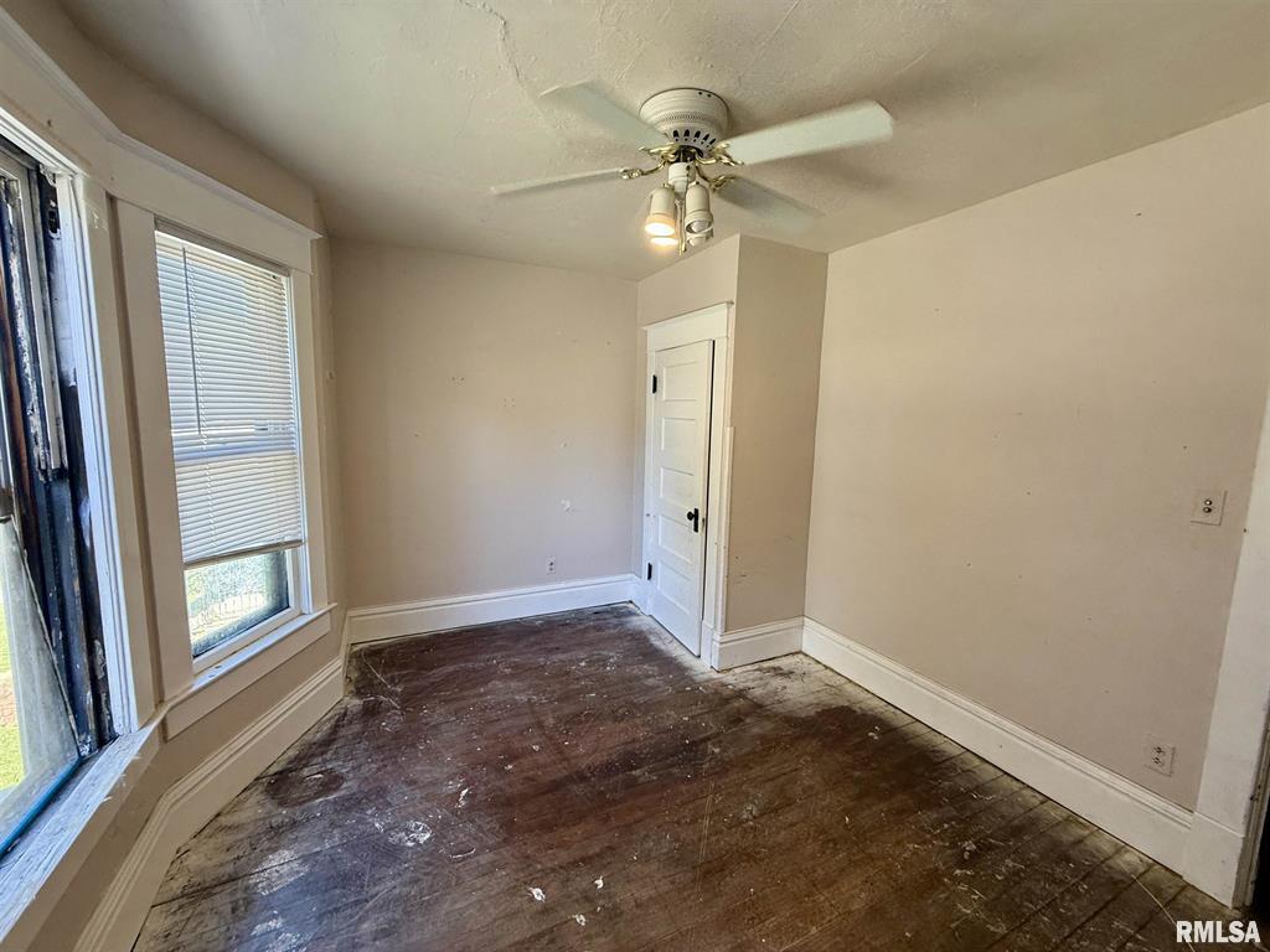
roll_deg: -1.0
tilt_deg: -6.9
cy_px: 476
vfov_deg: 85.7
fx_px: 514
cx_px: 635
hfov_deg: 102.1
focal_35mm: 14
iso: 200
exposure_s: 1/120
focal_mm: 2.22
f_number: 2.2
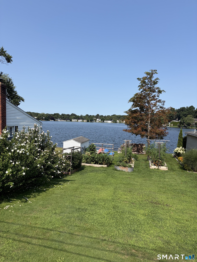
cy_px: 131
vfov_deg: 67.3
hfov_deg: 53.1
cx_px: 98
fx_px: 197
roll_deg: -1.7
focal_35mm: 26
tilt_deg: -3.2
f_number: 1.6
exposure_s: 1/3831
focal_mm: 5.96
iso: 50
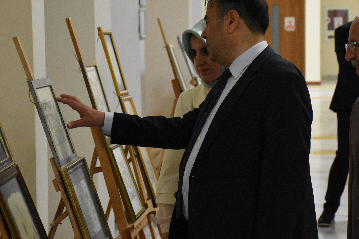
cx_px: 221
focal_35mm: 131
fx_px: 1306
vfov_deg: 10.5
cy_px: 104
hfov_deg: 15.6
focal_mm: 60
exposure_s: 1/100
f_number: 5.6
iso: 6400
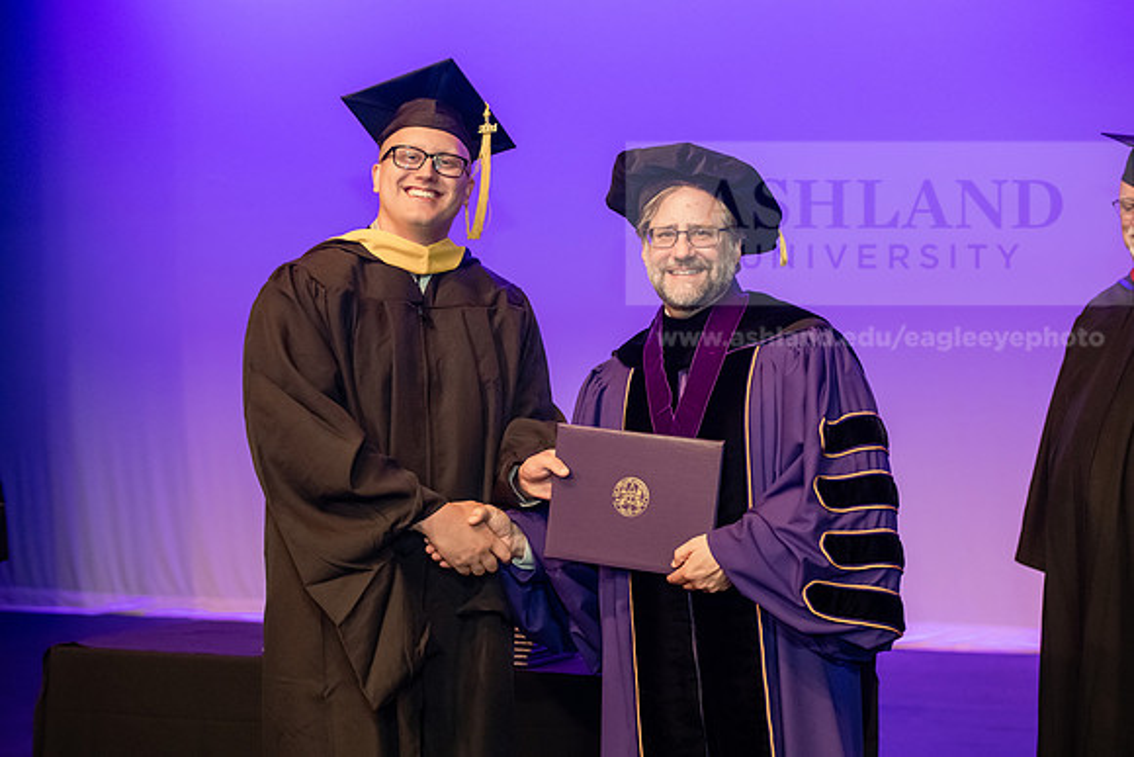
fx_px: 2205
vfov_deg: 19.5
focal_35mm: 70
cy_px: 378
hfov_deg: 28.8
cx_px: 567
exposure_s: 1/200
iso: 3200
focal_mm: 70
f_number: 4
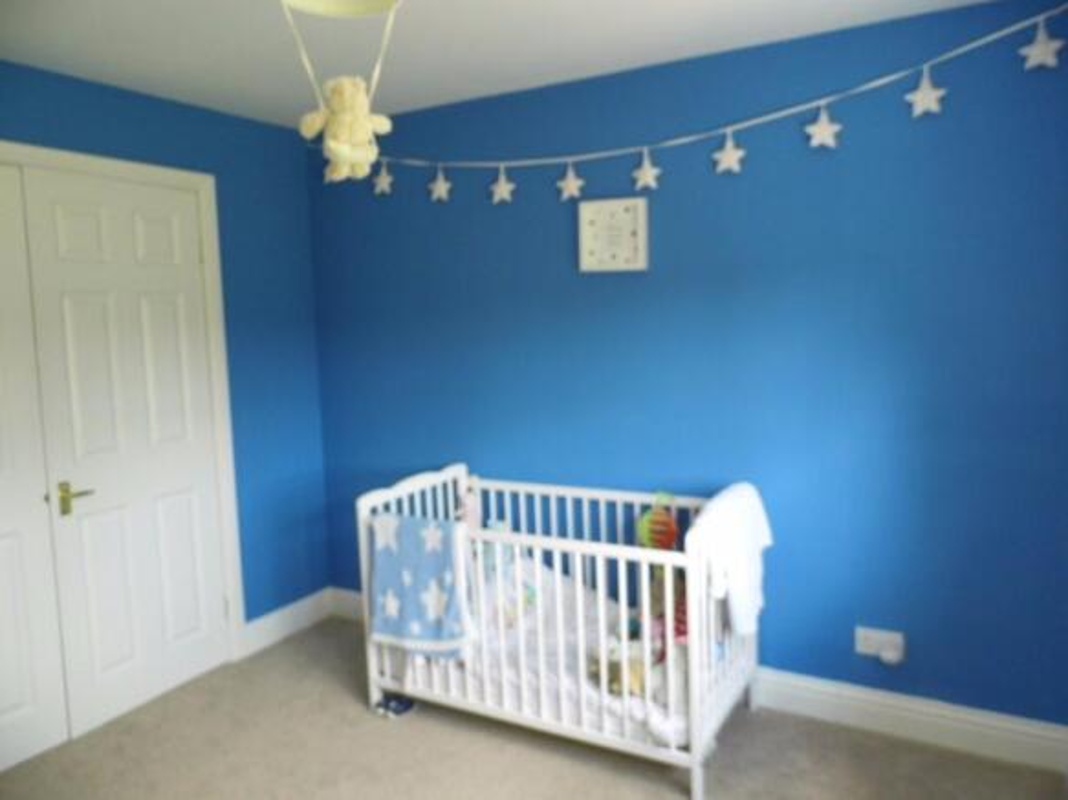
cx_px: 534
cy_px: 400
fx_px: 771
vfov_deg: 54.9
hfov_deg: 69.4
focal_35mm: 25
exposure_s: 1/60
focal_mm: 4.5
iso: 100
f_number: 3.1
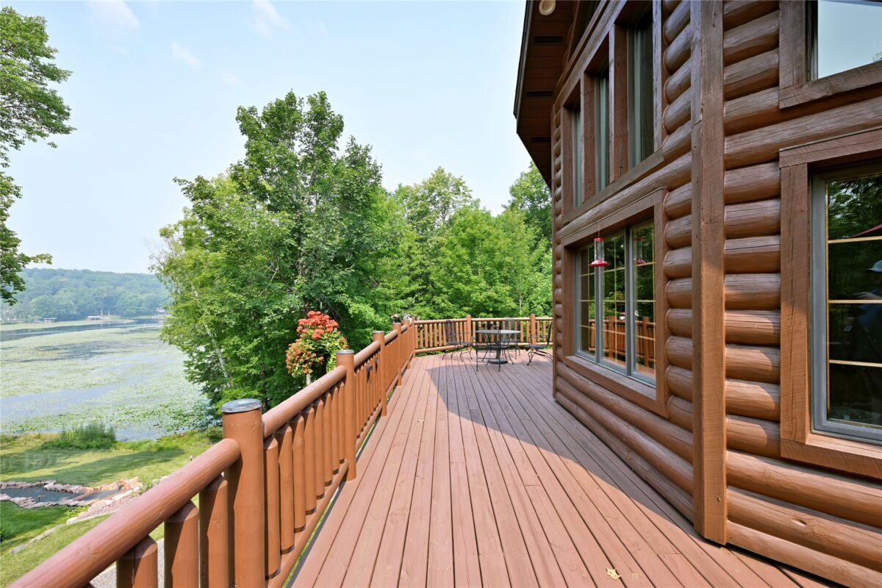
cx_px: 441
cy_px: 294
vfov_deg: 73.7
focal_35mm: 16
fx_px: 392
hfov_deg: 96.7
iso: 250
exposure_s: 1/500
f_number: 5.6
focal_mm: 16
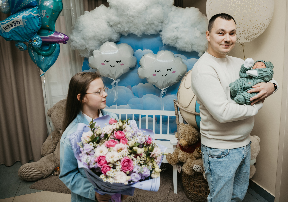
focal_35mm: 30
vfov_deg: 45.6
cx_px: 163
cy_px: 93
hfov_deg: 61.7
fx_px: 240
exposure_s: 1/160
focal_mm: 26
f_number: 4
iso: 200
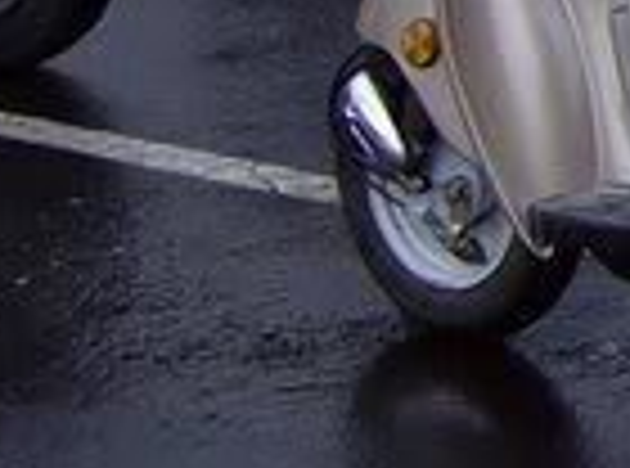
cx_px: 1584
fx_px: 3736
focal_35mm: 206
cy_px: -477
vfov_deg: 6.9
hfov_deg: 8.7
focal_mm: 6
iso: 100
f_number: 4.7
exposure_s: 1/331
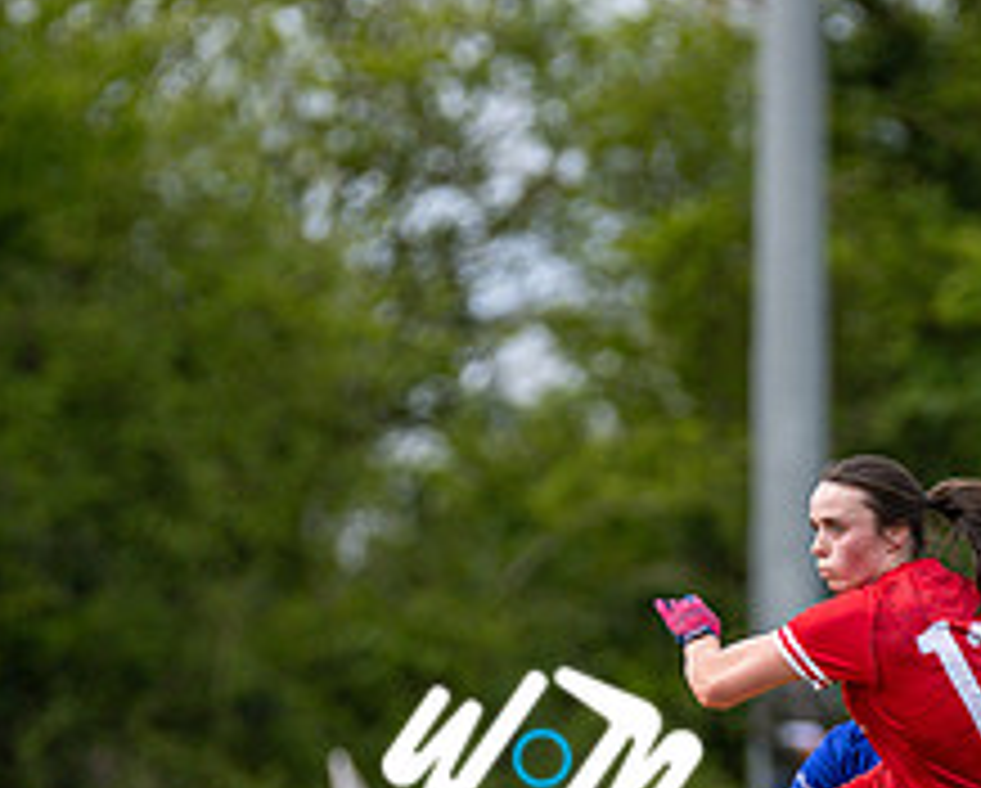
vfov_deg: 2.8
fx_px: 15961
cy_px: 858
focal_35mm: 549
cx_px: 540
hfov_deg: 3.5
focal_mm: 220
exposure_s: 1/4000
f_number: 2.8
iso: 360
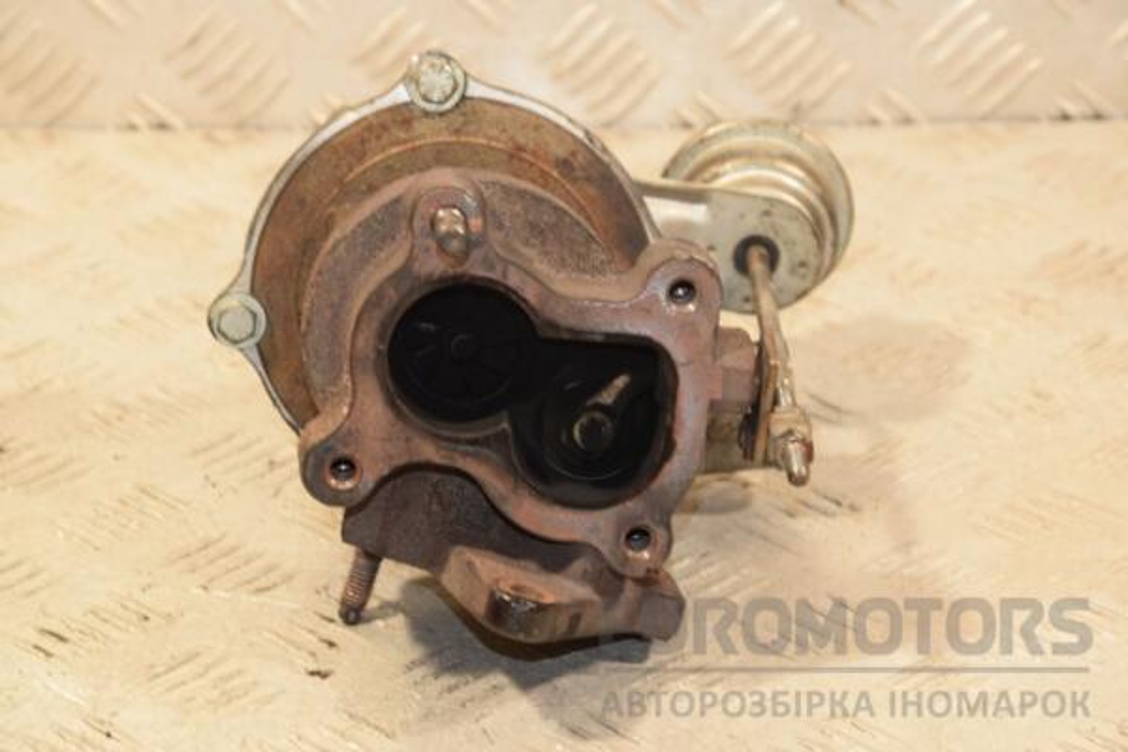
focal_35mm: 138
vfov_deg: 9.9
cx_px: 564
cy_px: 376
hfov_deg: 14.9
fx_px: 4324
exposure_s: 1/50
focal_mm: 92
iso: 800
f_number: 9
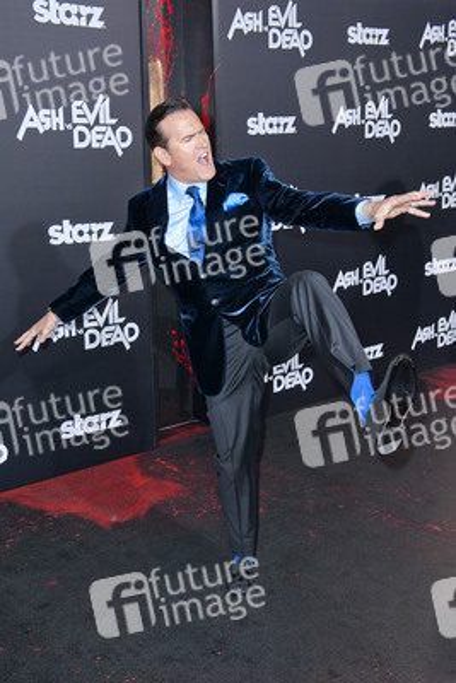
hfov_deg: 35.1
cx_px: 228
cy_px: 342
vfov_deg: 50.7
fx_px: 721
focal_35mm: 38
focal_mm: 38
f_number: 5.6
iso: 500
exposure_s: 1/320
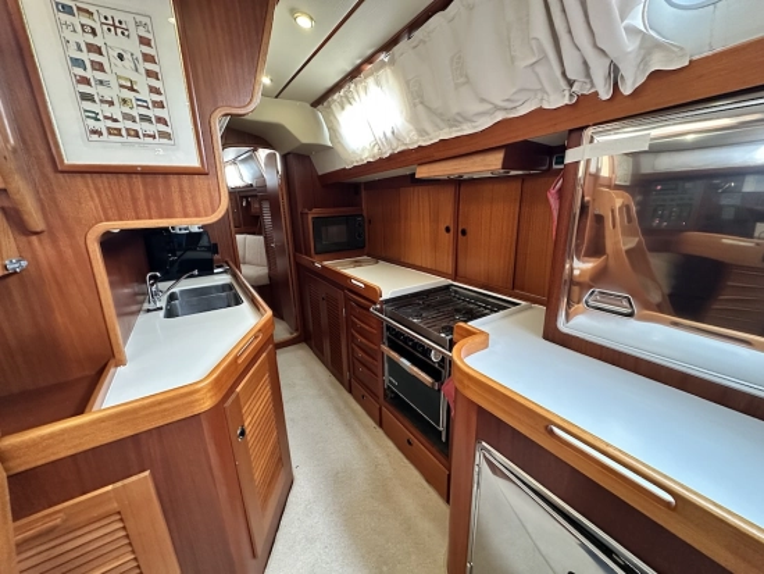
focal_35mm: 14
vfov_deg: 85.7
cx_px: 382
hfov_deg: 102.0
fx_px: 309
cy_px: 287
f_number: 2.2
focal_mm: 2.22
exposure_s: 1/60
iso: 800
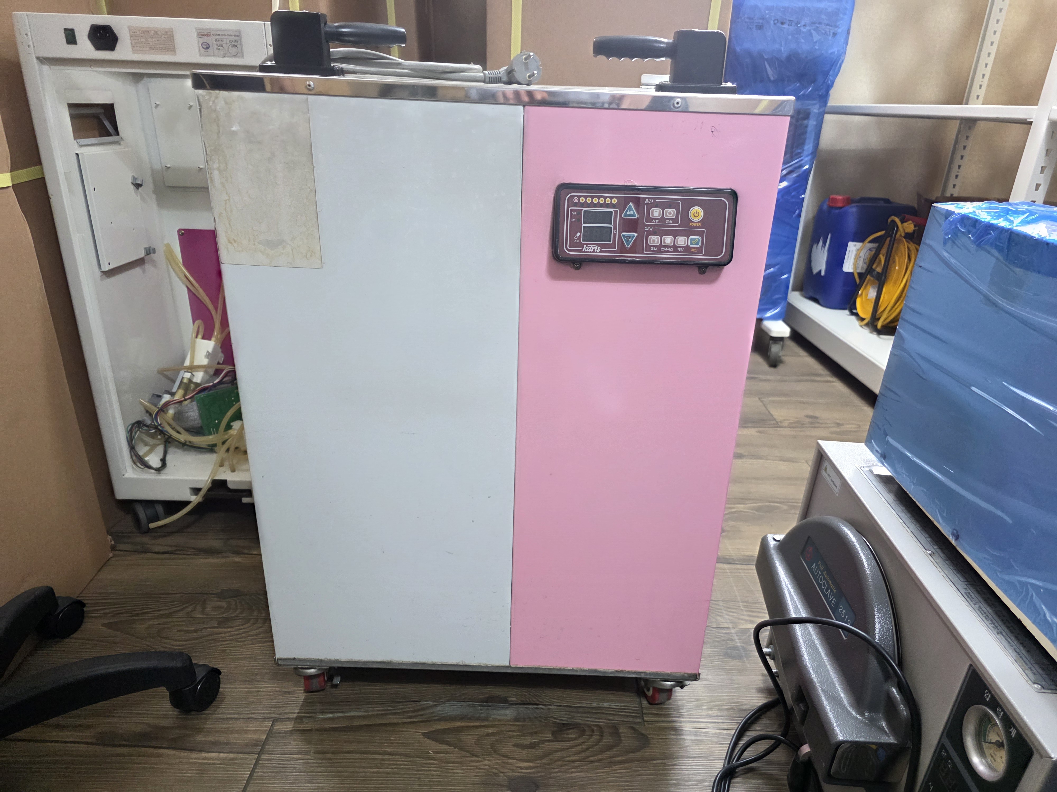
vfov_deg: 58.9
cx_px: 528
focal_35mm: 23
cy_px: 396
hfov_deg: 73.9
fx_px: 702
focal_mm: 6.3
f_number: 1.7
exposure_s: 1/120
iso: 500
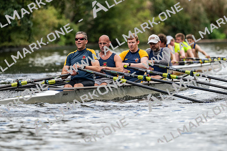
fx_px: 3782
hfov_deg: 3.4
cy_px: 76
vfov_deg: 2.3
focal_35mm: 600
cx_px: 114
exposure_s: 1/2500
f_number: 4.5
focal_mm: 400
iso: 720
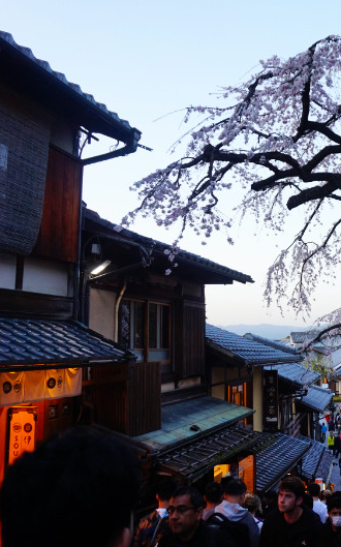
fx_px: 551
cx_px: 320
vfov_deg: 52.8
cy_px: 274
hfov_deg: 32.3
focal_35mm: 37
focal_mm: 16
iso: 160
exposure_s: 1/60
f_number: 4
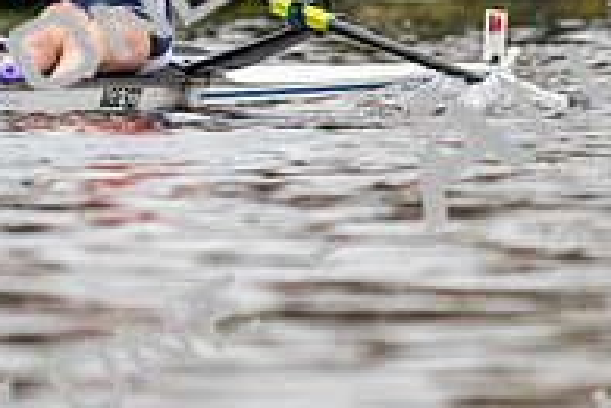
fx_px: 20212
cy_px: -64
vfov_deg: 1.2
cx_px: 141
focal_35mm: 1191
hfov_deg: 1.7
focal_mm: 400
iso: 2200
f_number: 4.5
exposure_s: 1/2500
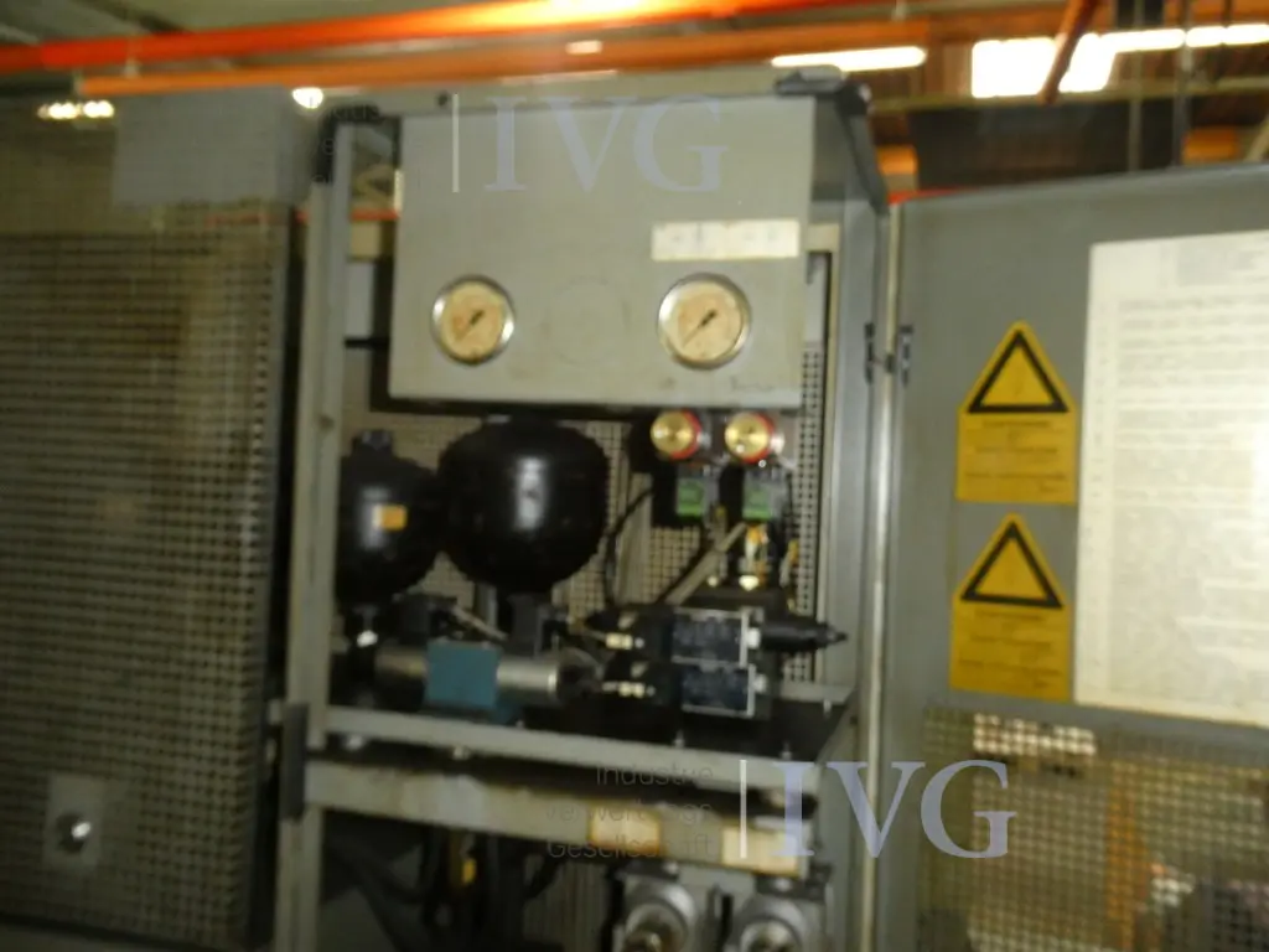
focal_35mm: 28
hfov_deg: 63.4
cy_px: 476
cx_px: 634
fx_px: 1026
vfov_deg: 49.7
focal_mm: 5
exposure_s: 1/60
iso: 800
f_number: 3.5
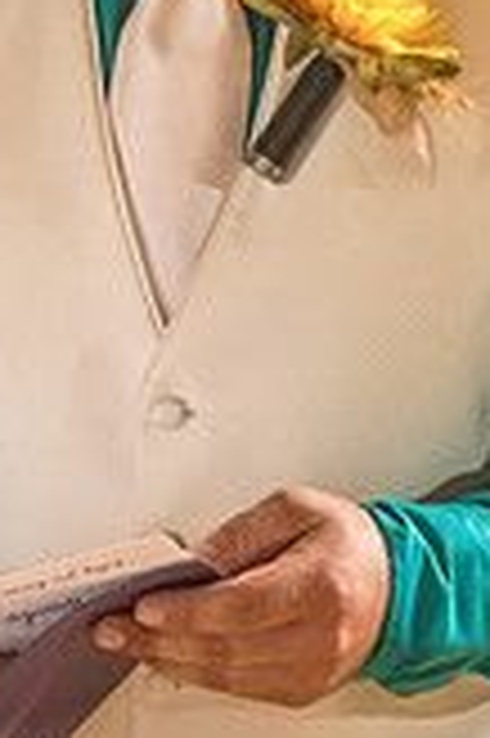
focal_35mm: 151
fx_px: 3089
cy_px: 50
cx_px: 171
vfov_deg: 13.5
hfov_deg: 9.1
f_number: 13
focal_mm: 55
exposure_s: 1/200
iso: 100
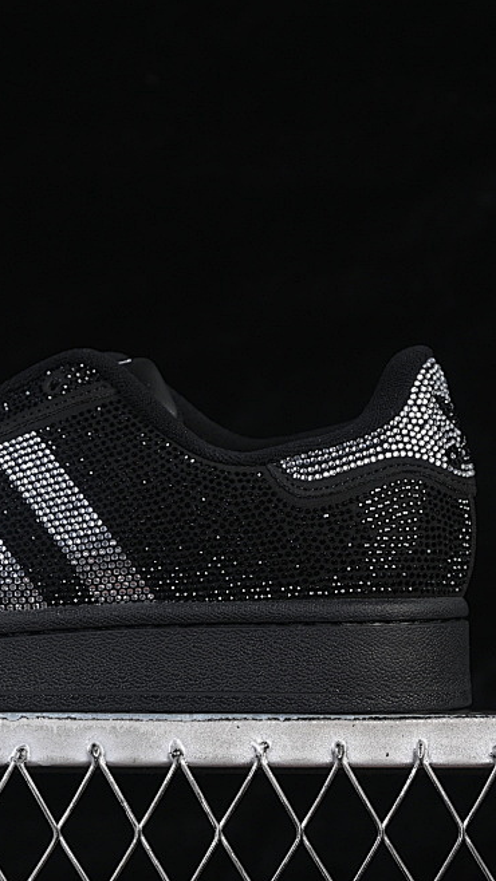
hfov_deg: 9.3
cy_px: 412
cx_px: 21
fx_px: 3017
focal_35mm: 129
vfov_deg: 16.6
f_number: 6.3
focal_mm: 50
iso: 160
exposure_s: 1/60
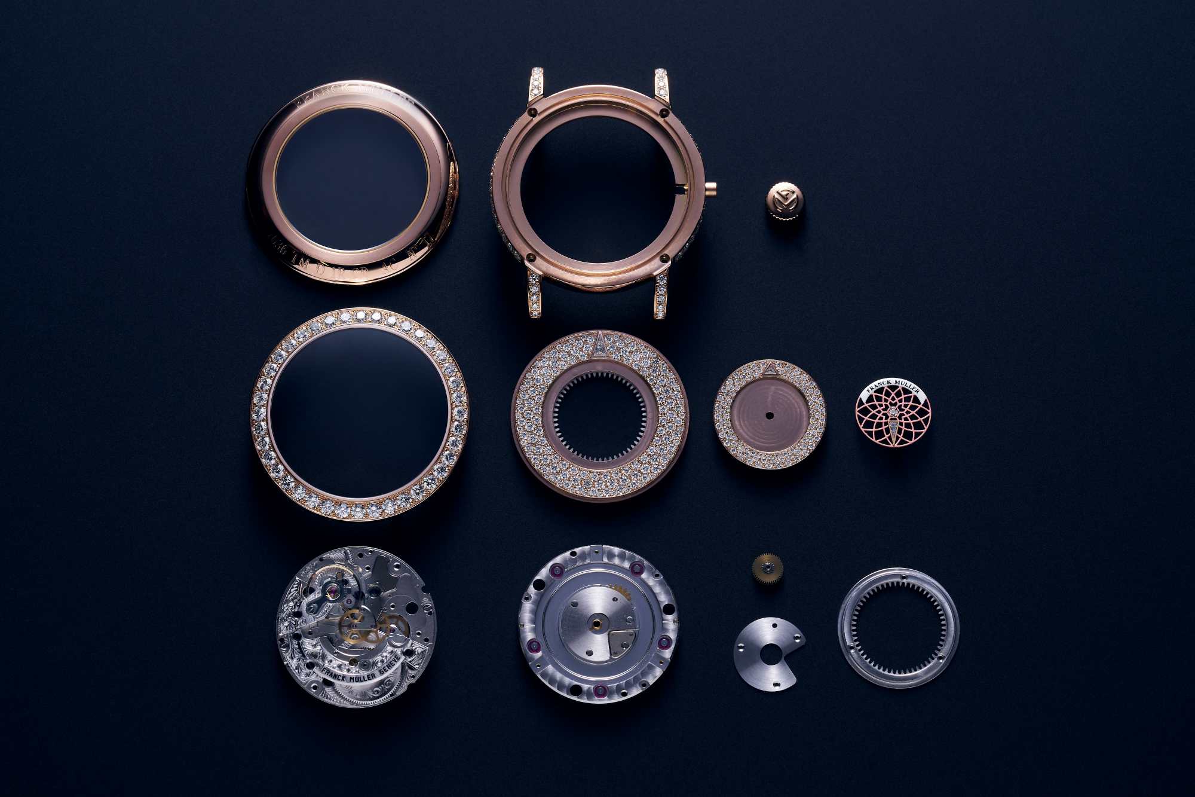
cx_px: 598
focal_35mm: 90
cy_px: 398
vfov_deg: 15.2
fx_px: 2987
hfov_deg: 22.6
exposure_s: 1/160
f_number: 16
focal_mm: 90
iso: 100
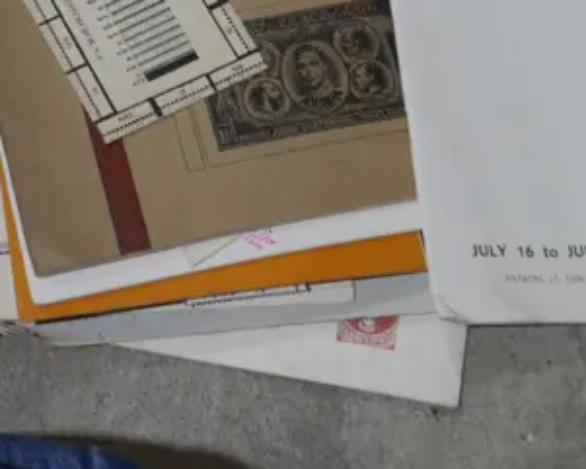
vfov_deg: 13.5
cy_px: 3
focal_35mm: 113
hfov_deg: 16.6
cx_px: -31
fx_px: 1960
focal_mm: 17
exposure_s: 1/100
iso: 200
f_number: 4
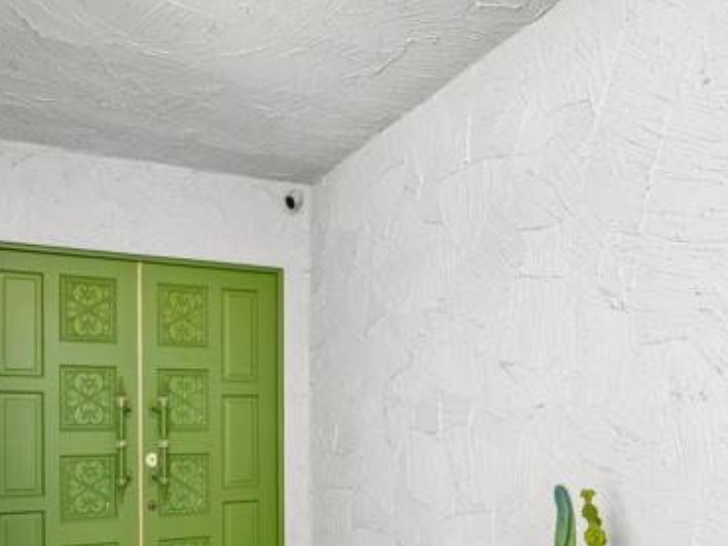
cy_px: 419
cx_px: 404
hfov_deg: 52.5
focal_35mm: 35
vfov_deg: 39.5
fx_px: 736
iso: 250
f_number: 8
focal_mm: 21
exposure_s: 1/30
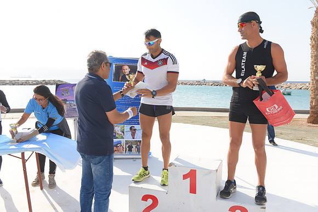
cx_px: 159
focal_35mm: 32
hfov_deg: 58.7
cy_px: 106
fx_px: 283
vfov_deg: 41.1
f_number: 5.6
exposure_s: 1/320
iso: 100
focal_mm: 32
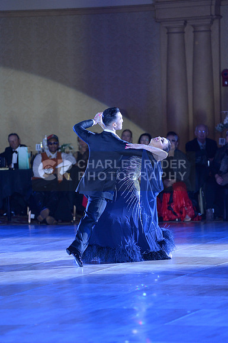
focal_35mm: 200
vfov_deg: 10.3
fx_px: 1906
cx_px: 114
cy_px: 172
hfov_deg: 6.8
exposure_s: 1/250
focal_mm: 200
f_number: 4
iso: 4000
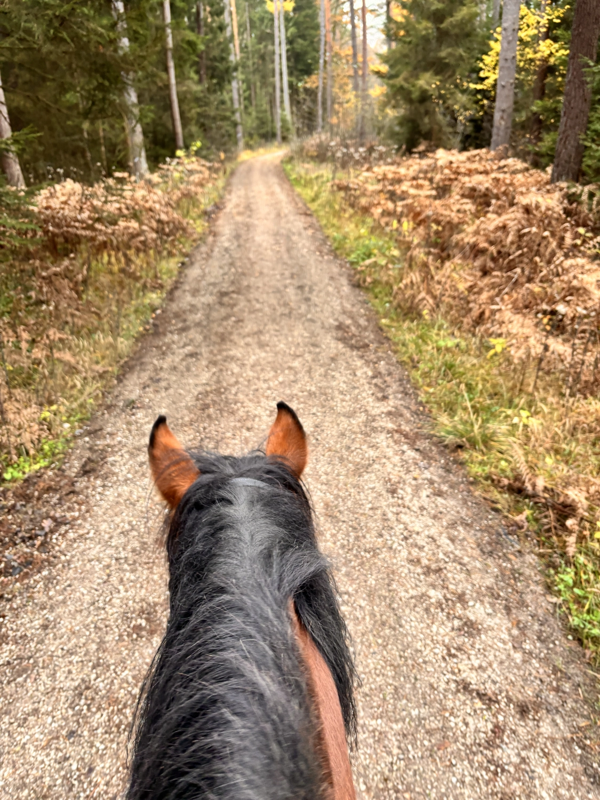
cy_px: 400
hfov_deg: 53.1
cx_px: 300
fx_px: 601
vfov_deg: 67.3
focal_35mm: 26
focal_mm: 5.96
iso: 125
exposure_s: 1/121
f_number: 1.6
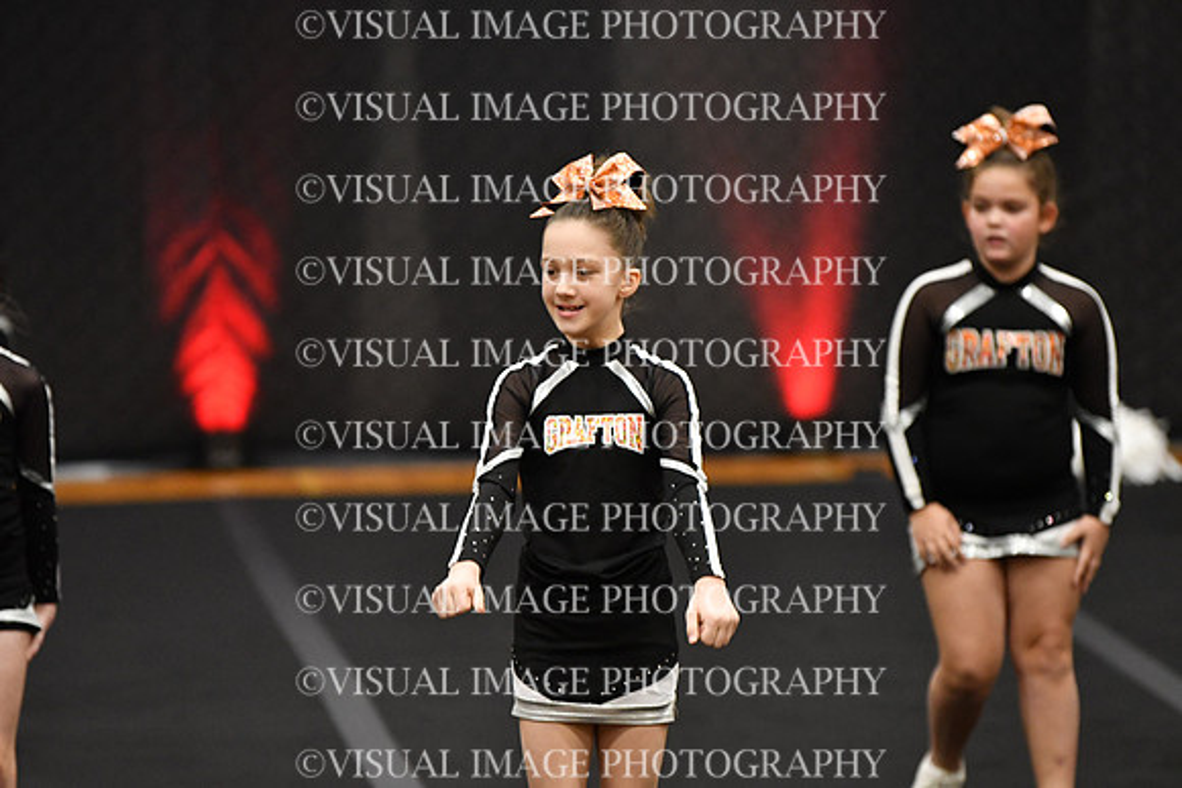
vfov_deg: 5.4
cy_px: 394
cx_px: 591
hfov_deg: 8.1
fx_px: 8374
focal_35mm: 255
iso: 4000
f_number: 2.8
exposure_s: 1/800
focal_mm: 170
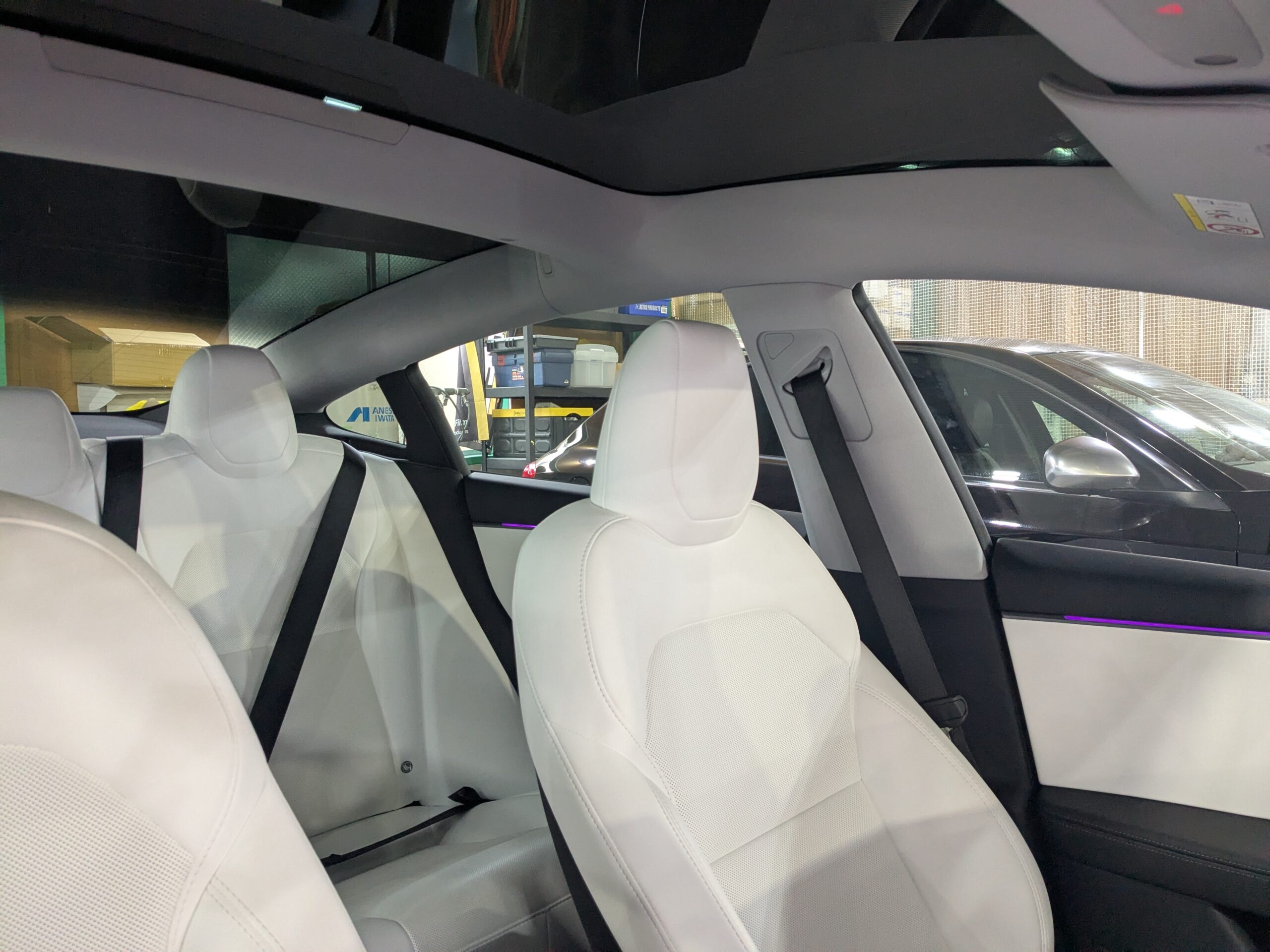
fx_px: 991
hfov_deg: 65.3
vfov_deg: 51.4
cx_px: 635
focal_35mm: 27
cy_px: 476
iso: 362
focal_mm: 4.38
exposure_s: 1/120
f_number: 1.73
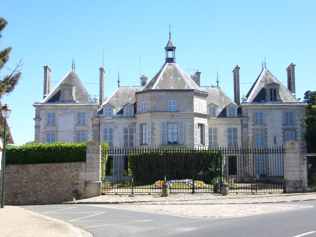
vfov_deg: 28.6
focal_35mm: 51
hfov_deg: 37.5
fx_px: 466
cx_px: 161
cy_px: 118
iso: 80
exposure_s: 1/320
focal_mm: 8.3
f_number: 3.3
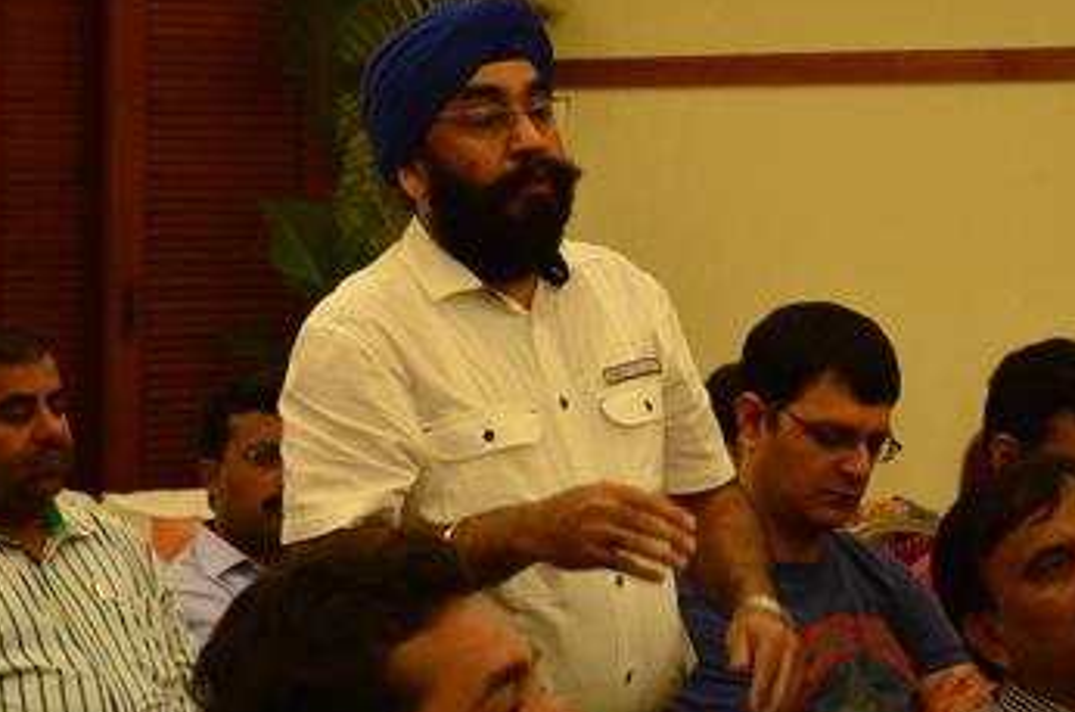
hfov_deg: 14.4
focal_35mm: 143
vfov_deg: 9.6
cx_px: 494
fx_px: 4256
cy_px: 284
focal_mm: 55
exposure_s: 1/80
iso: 2500
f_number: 5.6
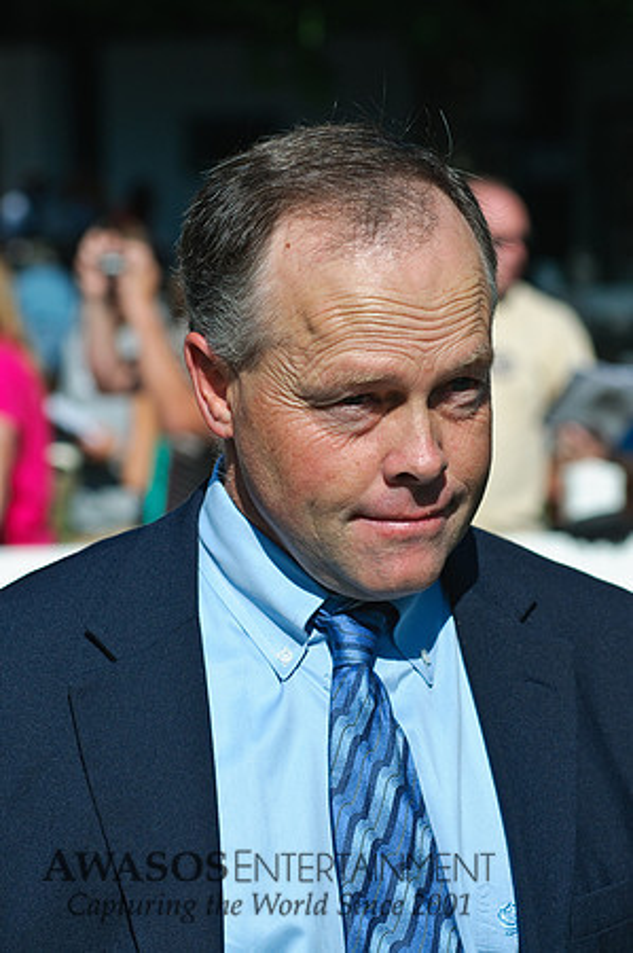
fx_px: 3172
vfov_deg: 17.1
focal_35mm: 120
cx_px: 316
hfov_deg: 11.4
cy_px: 476
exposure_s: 1/2000
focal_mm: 80
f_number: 5.6
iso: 200
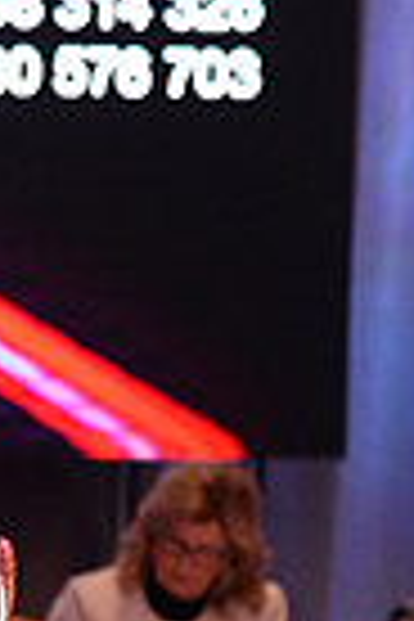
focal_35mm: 503
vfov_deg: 4.1
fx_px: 8676
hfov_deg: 2.7
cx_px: -367
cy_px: 886
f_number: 5.6
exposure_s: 1/250
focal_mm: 120
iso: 2500
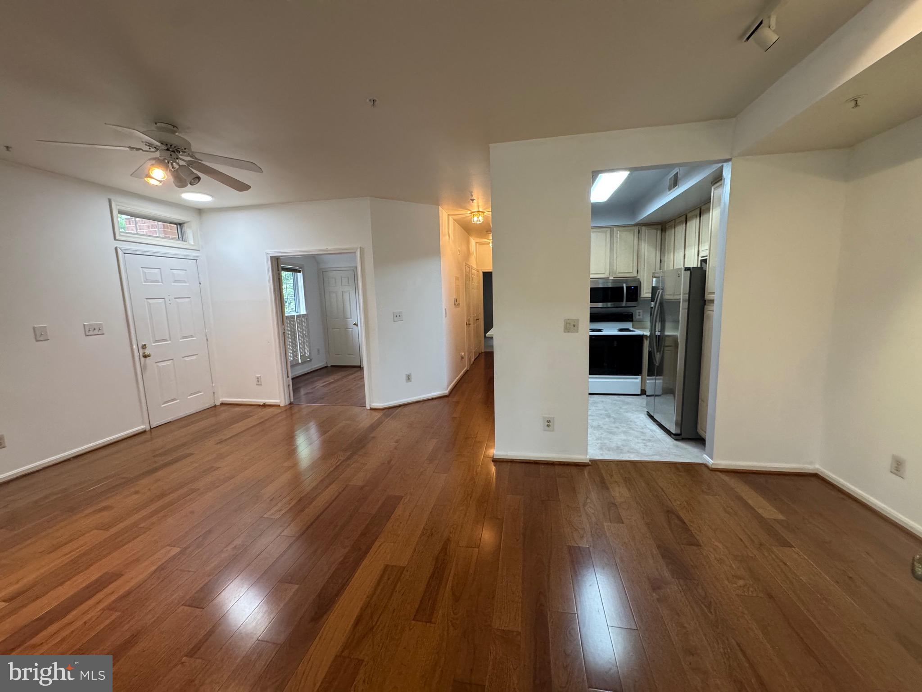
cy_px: 346
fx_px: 373
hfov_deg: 102.1
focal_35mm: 14
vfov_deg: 85.7
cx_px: 461
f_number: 2.2
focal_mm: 2.22
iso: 320
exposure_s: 1/120
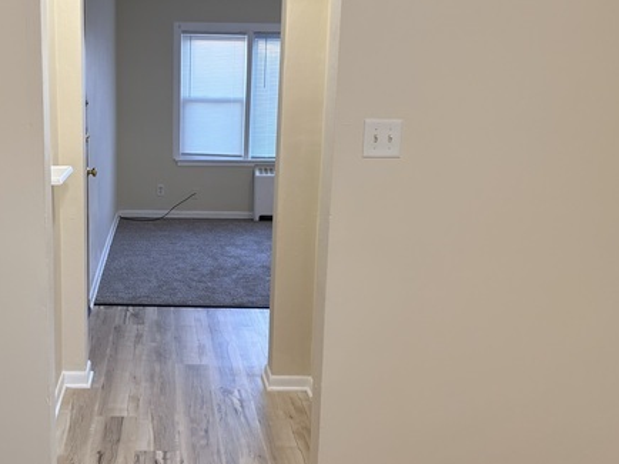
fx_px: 715
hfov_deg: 46.0
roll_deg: +0.5
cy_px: 214
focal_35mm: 40
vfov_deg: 35.9
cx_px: 200
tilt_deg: -9.6
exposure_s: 1/60
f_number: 1.6
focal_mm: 5.96
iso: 100
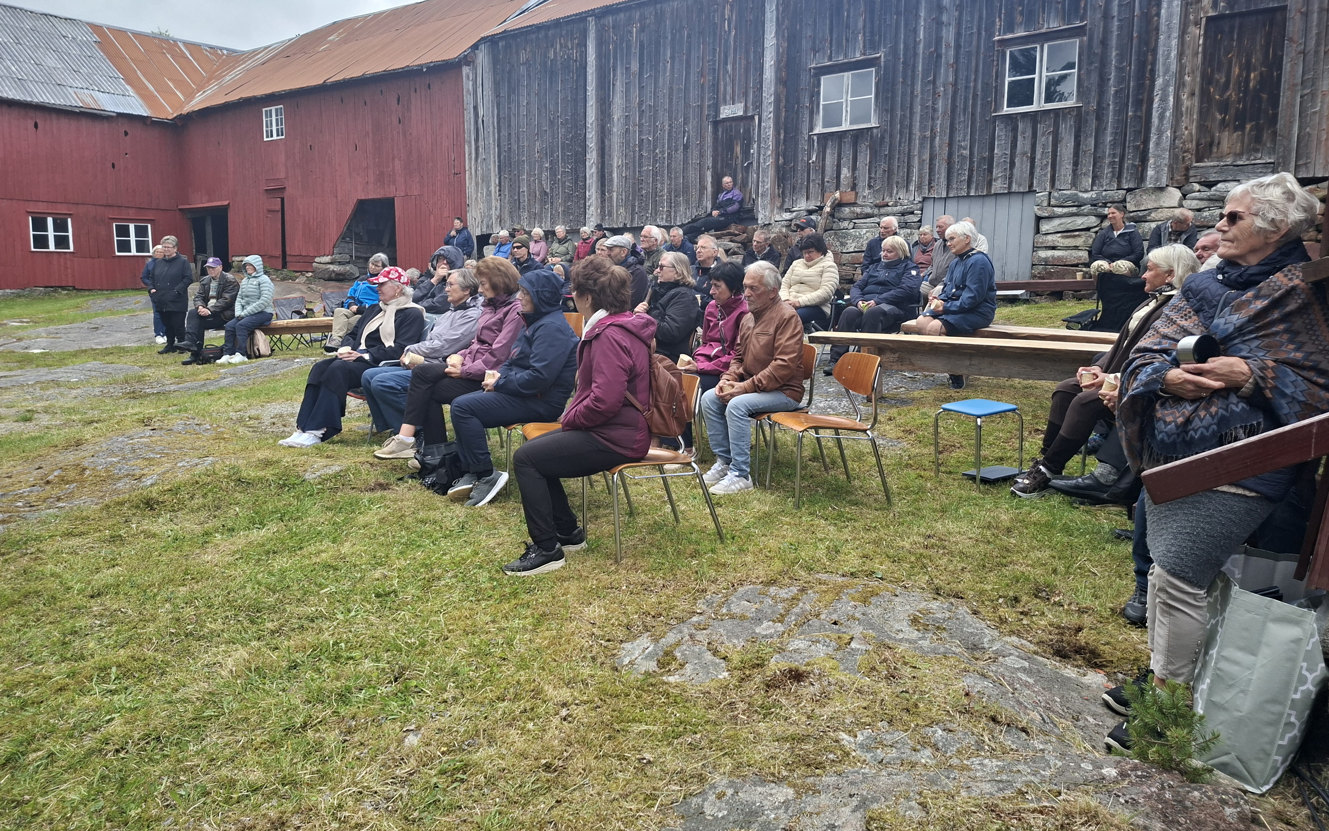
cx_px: 649
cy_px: 372
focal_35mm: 25
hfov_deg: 72.5
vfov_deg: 49.2
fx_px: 905
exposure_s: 1/671
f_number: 1.8
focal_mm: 5.54
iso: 50
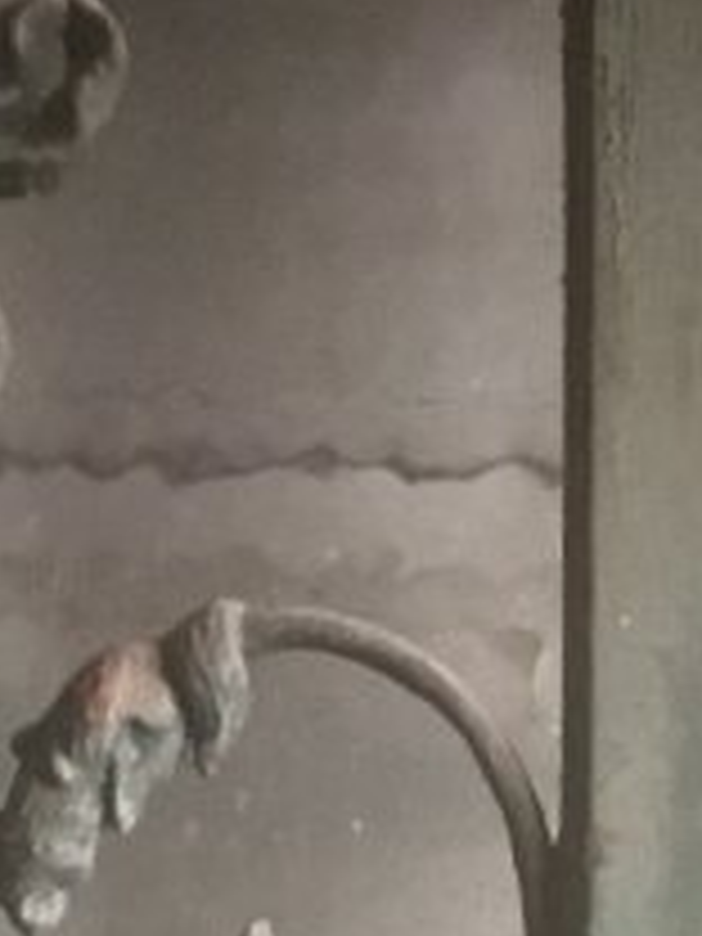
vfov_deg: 10.3
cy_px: 1818
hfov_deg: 8.3
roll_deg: -1.2
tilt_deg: -11.1
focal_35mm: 179
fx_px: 4840
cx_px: 576
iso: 200
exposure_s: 1/33
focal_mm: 3.3
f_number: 2.4
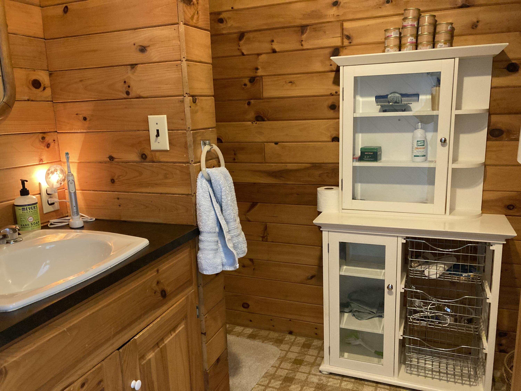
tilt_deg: -10.5
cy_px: 196
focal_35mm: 28
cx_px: 260
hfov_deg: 63.4
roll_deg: +3.0
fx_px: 421
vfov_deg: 49.7
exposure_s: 1/30
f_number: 1.8
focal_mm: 3.99
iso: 320
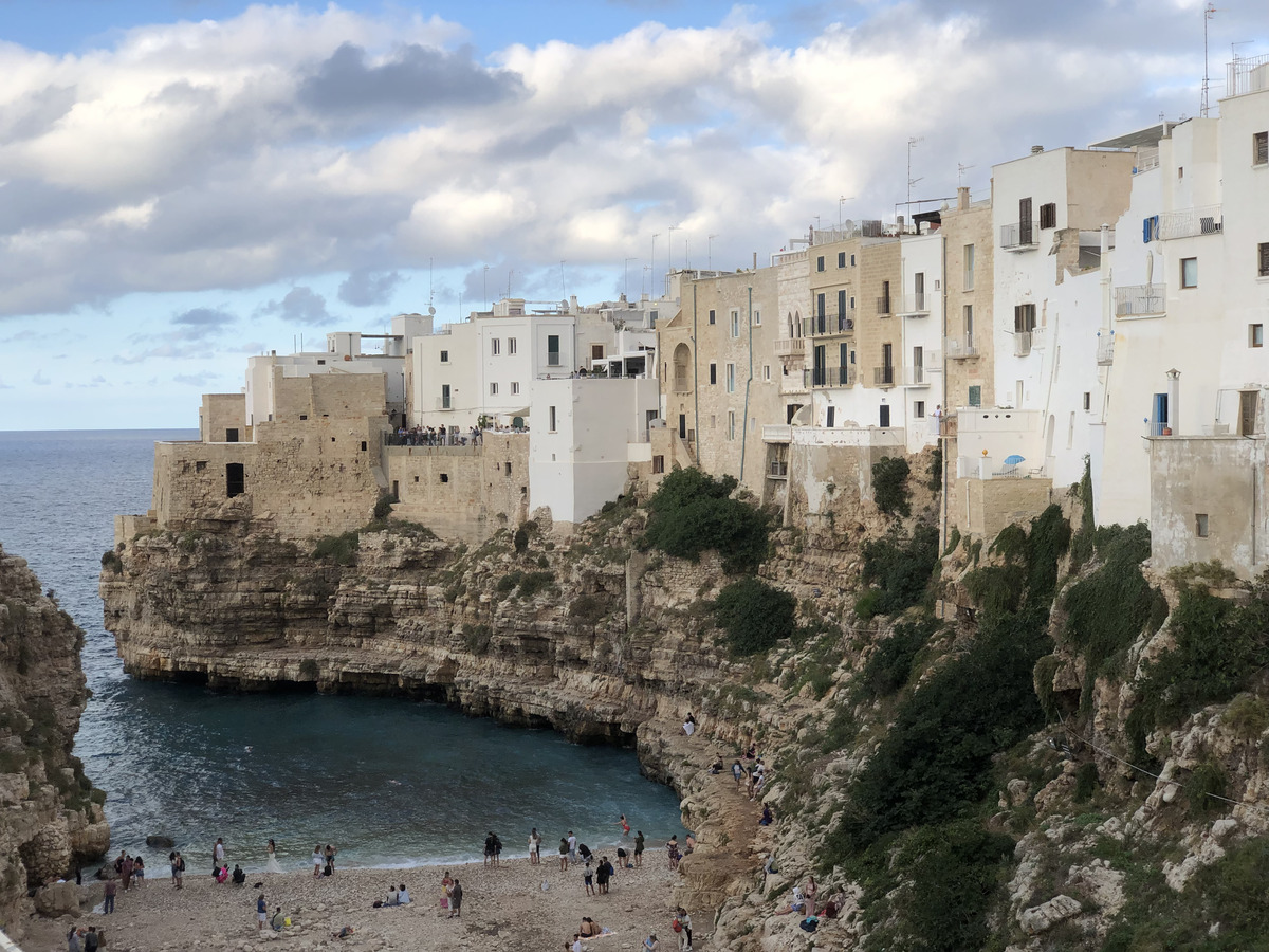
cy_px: 476
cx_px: 634
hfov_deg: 36.8
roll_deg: +1.6
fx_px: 1906
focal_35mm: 52
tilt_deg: -1.9
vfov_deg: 28.0
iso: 16
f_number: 2.4
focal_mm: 6
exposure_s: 1/600
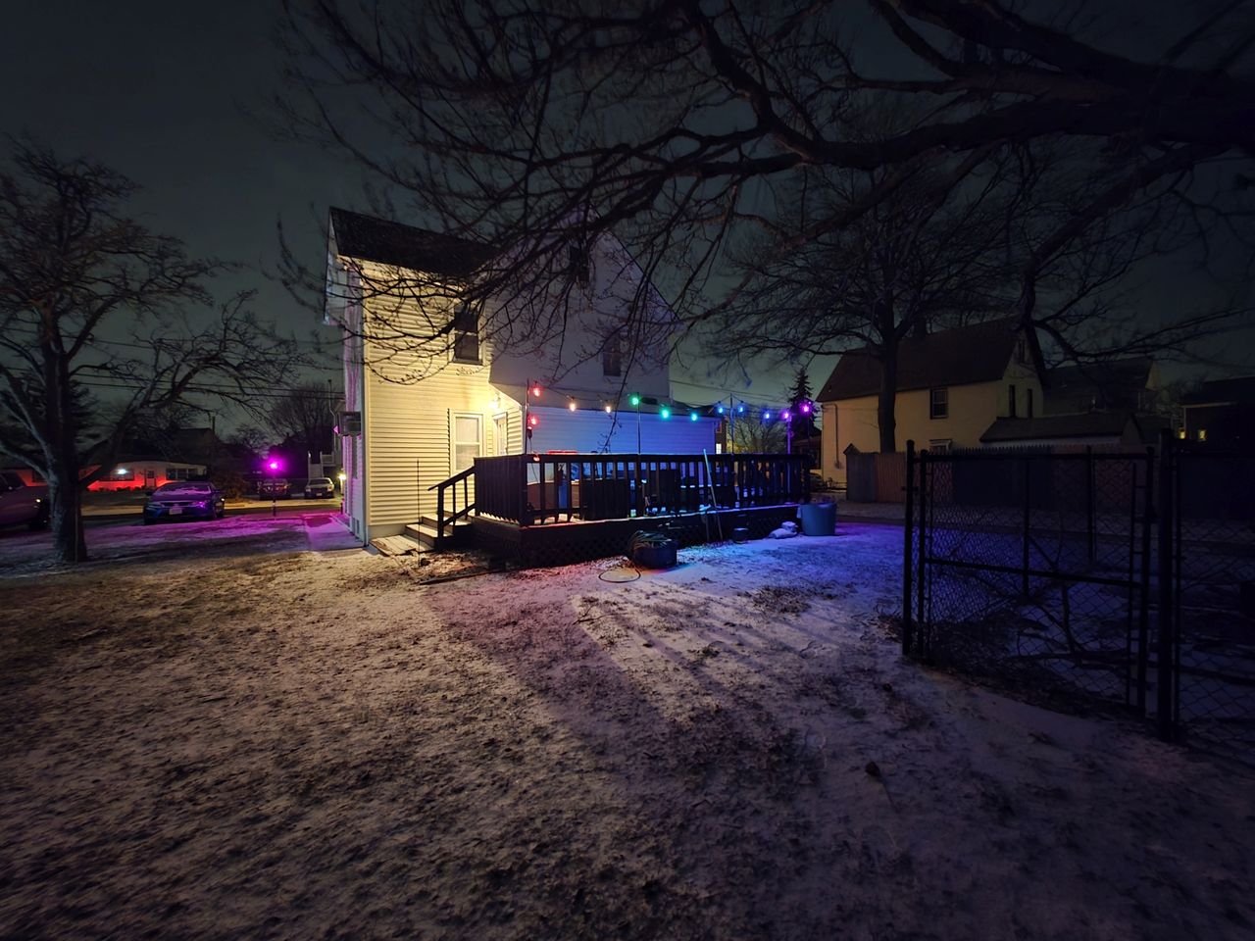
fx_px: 471
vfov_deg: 89.9
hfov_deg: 106.2
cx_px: 628
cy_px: 470
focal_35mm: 13
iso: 1600
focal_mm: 2.2
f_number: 1.9
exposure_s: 1/7.5
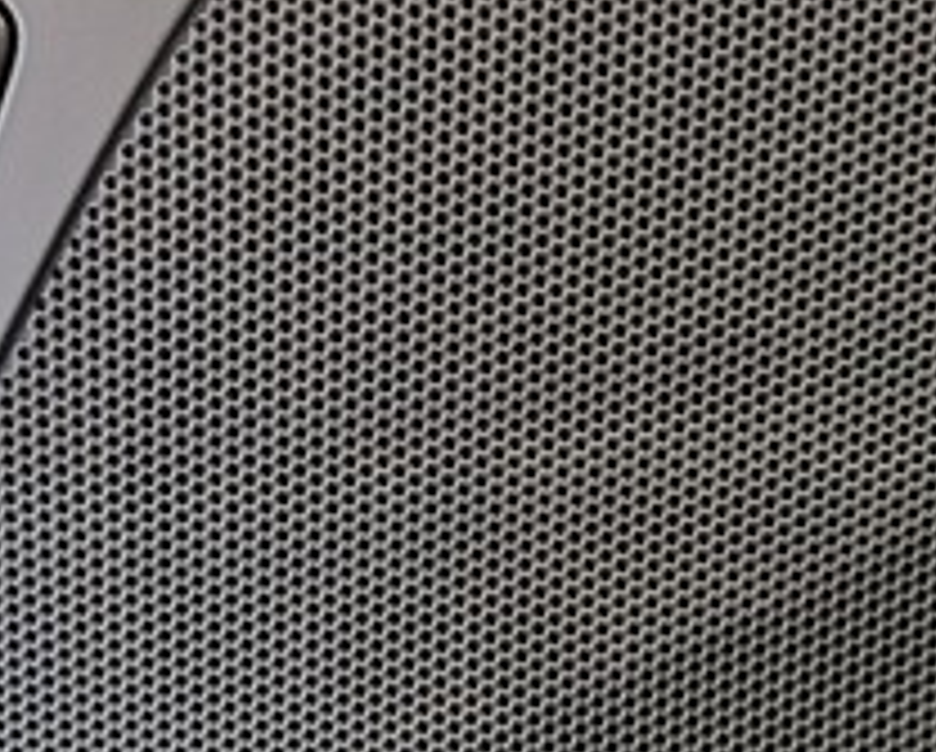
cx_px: 418
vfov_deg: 21.9
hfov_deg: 27.5
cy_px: 617
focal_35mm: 69
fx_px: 1914
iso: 640
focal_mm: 5.4
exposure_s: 1/33
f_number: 1.8
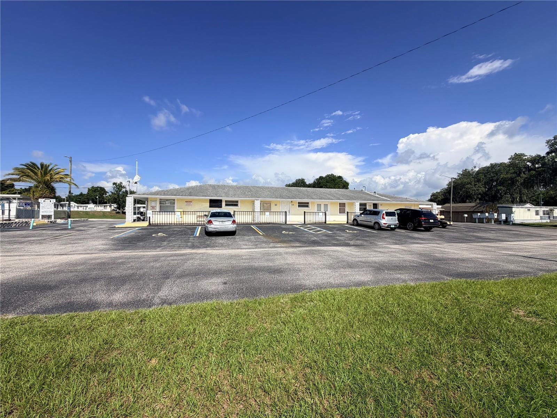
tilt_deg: +2.4
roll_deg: +0.2
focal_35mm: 14
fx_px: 225
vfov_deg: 85.7
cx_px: 278
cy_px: 209
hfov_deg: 102.1
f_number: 2.2
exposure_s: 1/1259
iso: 20
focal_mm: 2.22
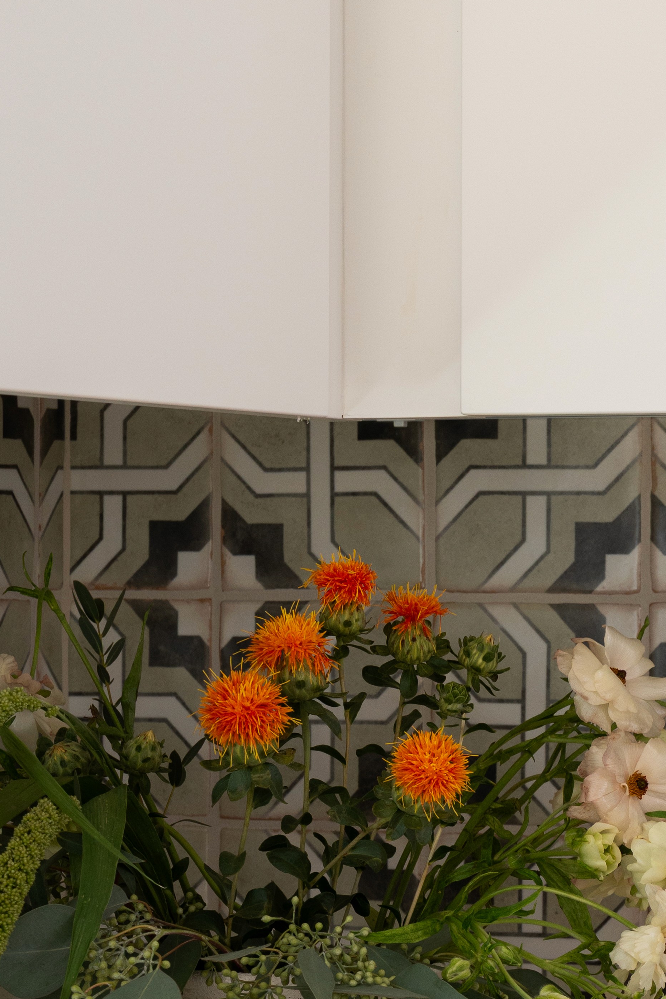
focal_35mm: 176
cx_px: 722
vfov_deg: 11.7
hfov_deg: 7.8
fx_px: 4884
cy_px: 548
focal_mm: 70
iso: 400
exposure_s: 1/50
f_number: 9
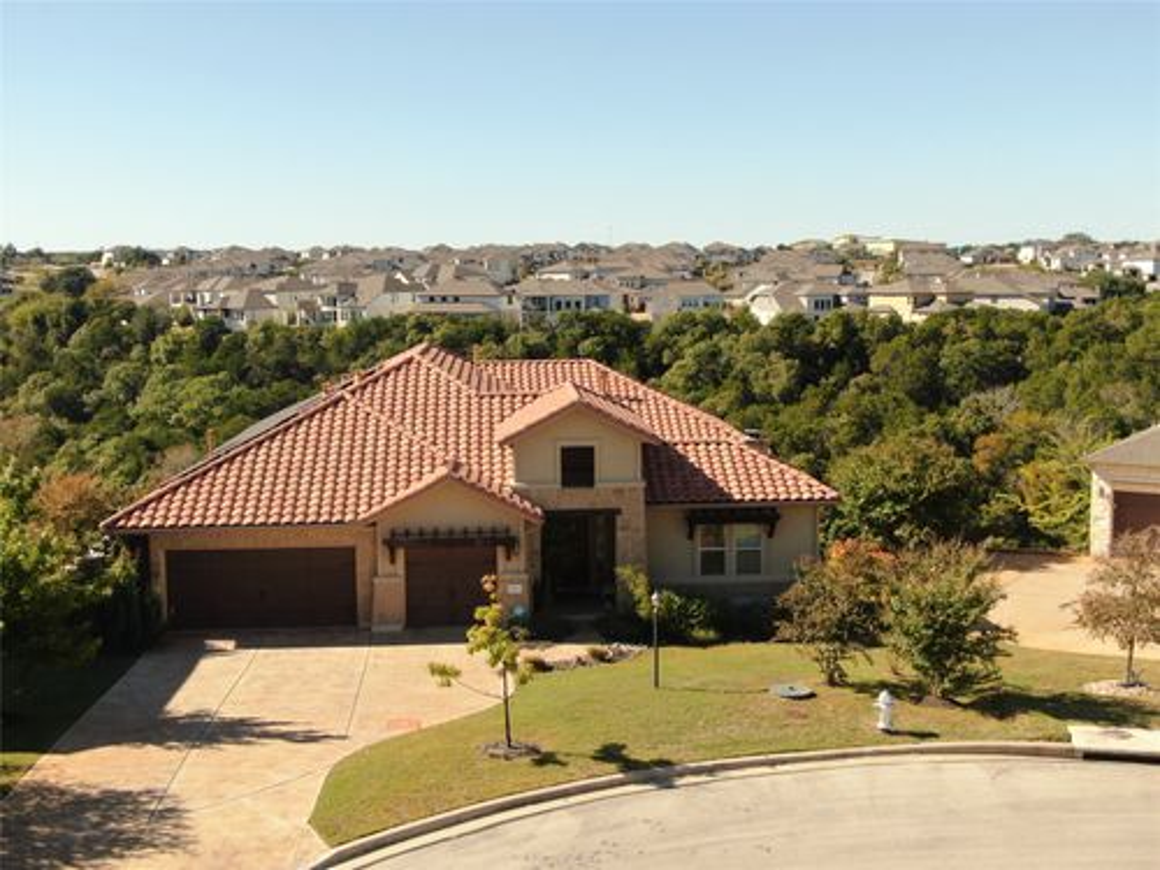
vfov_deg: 33.6
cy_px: 435
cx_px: 580
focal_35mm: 43
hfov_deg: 43.9
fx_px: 1441
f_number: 3.6
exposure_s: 1/500
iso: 200
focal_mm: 7.55
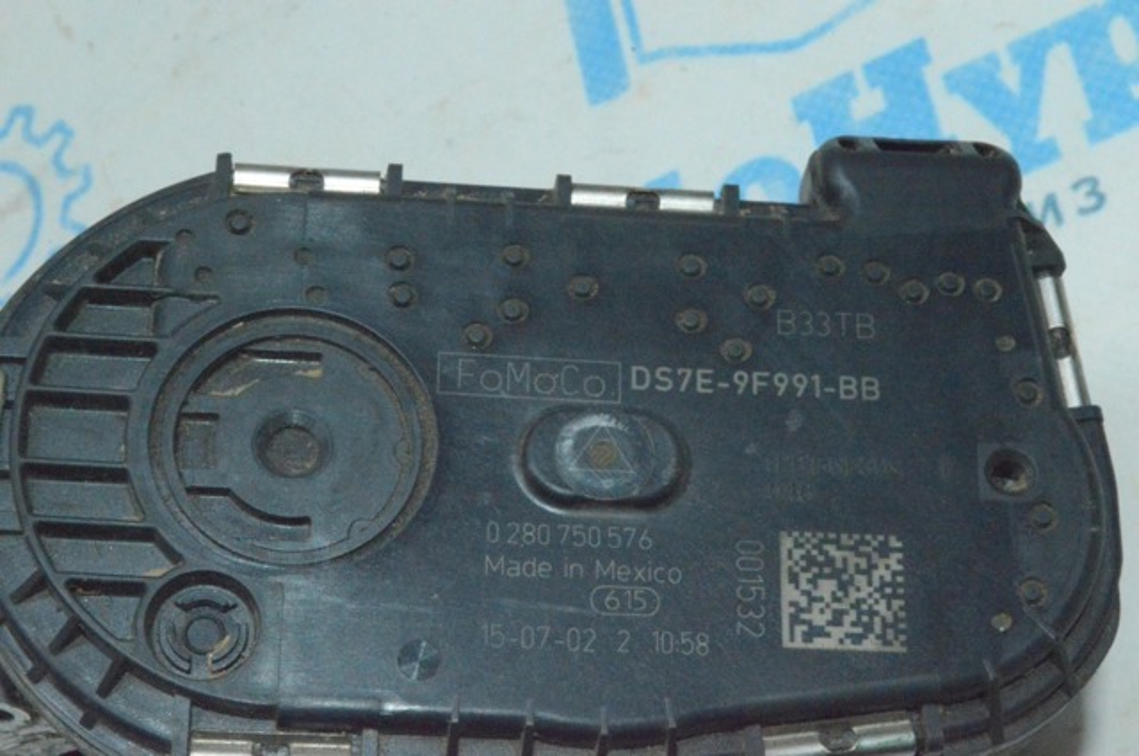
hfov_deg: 24.6
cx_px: 570
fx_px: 2607
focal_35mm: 82
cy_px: 378
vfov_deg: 16.5
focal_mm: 55
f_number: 36
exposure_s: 1/60
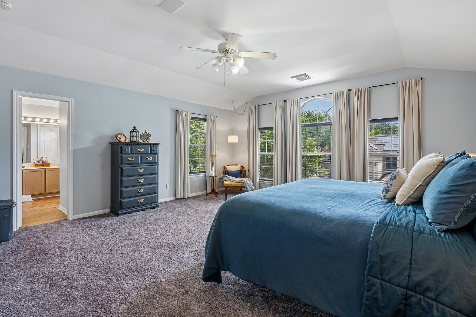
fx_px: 212
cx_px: 238
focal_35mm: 16
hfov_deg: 96.7
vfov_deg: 73.7
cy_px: 158
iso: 400
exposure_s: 1/25
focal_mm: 16
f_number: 8
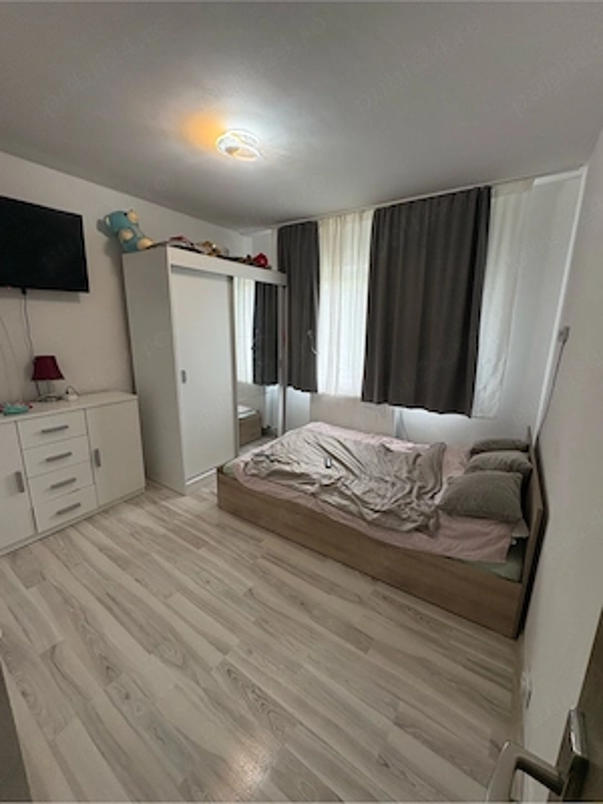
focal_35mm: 14
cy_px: 402
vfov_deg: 102.1
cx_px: 302
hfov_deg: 85.7
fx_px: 325
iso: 160
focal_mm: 2.22
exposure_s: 1/100
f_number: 2.2
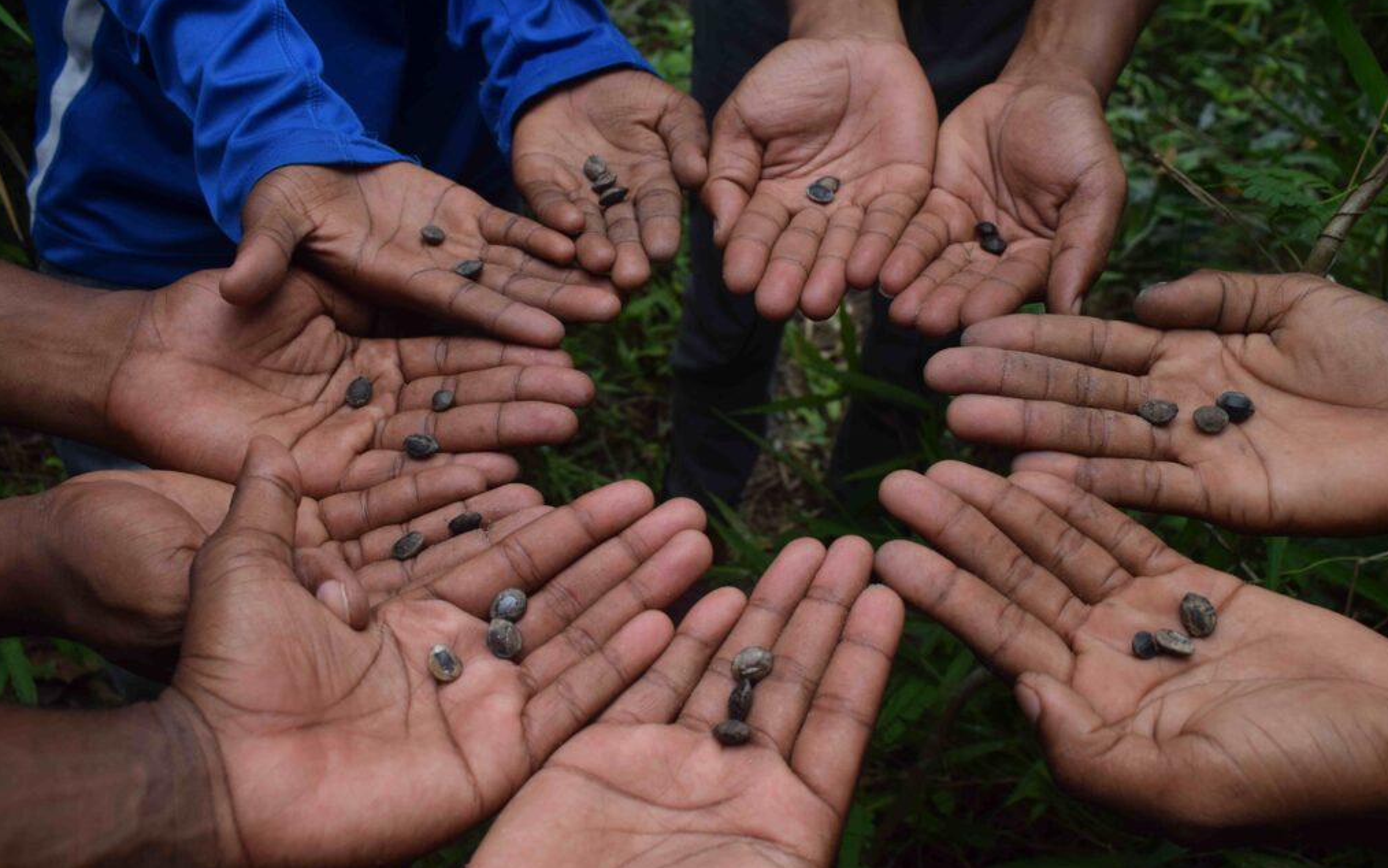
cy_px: 410
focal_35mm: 36
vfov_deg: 35.8
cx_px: 697
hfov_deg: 54.6
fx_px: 1344
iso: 200
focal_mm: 23
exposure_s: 1/200
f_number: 6.3
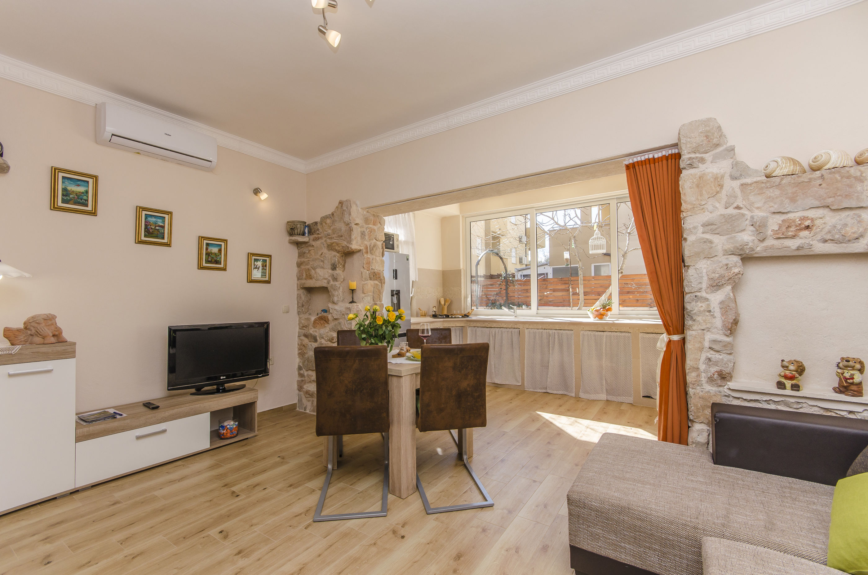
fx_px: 361
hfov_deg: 100.5
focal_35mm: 15
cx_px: 434
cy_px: 288
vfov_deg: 77.1
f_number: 9
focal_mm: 10
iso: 100
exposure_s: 1/80
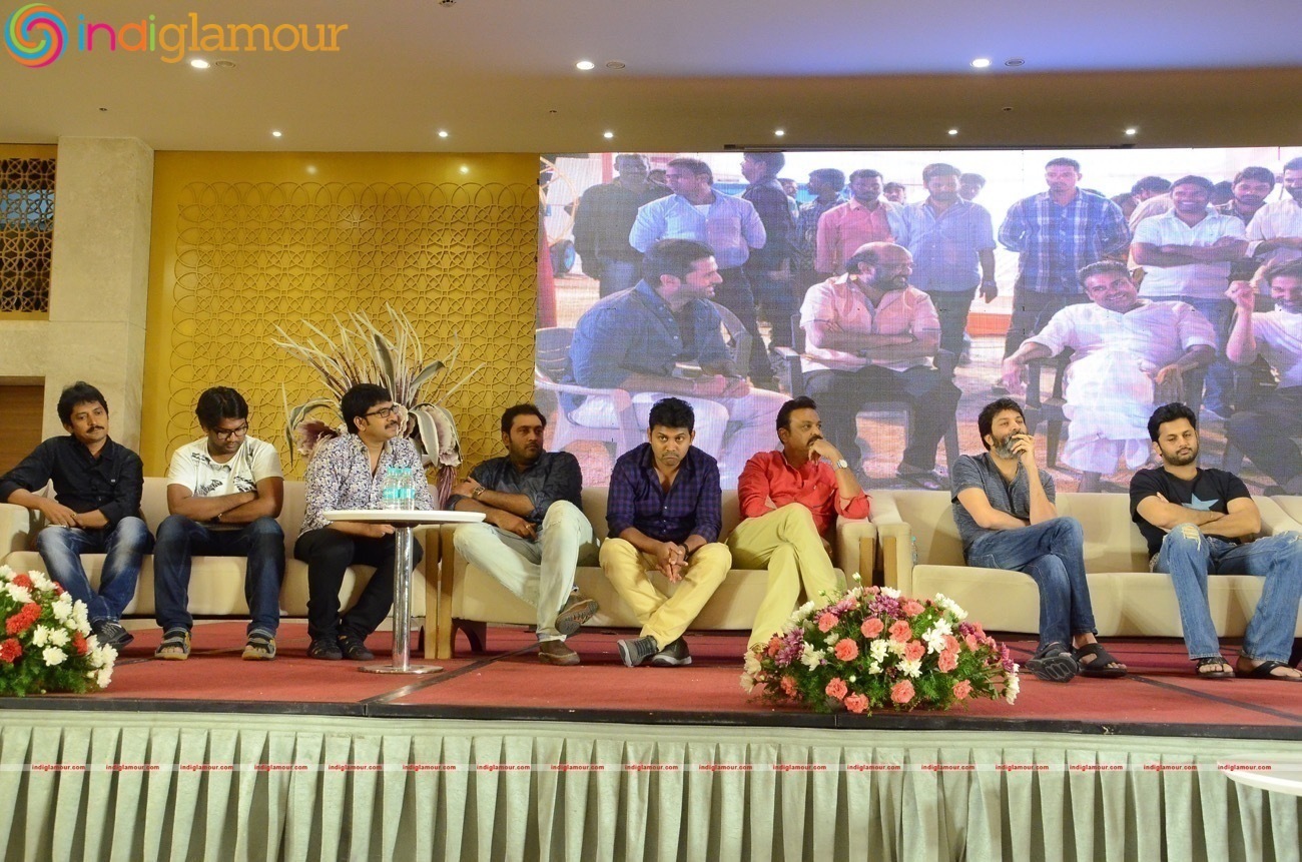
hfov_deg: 51.4
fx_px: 1353
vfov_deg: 35.3
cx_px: 651
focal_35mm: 38
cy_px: 431
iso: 3200
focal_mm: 25
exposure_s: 1/80
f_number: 5.6
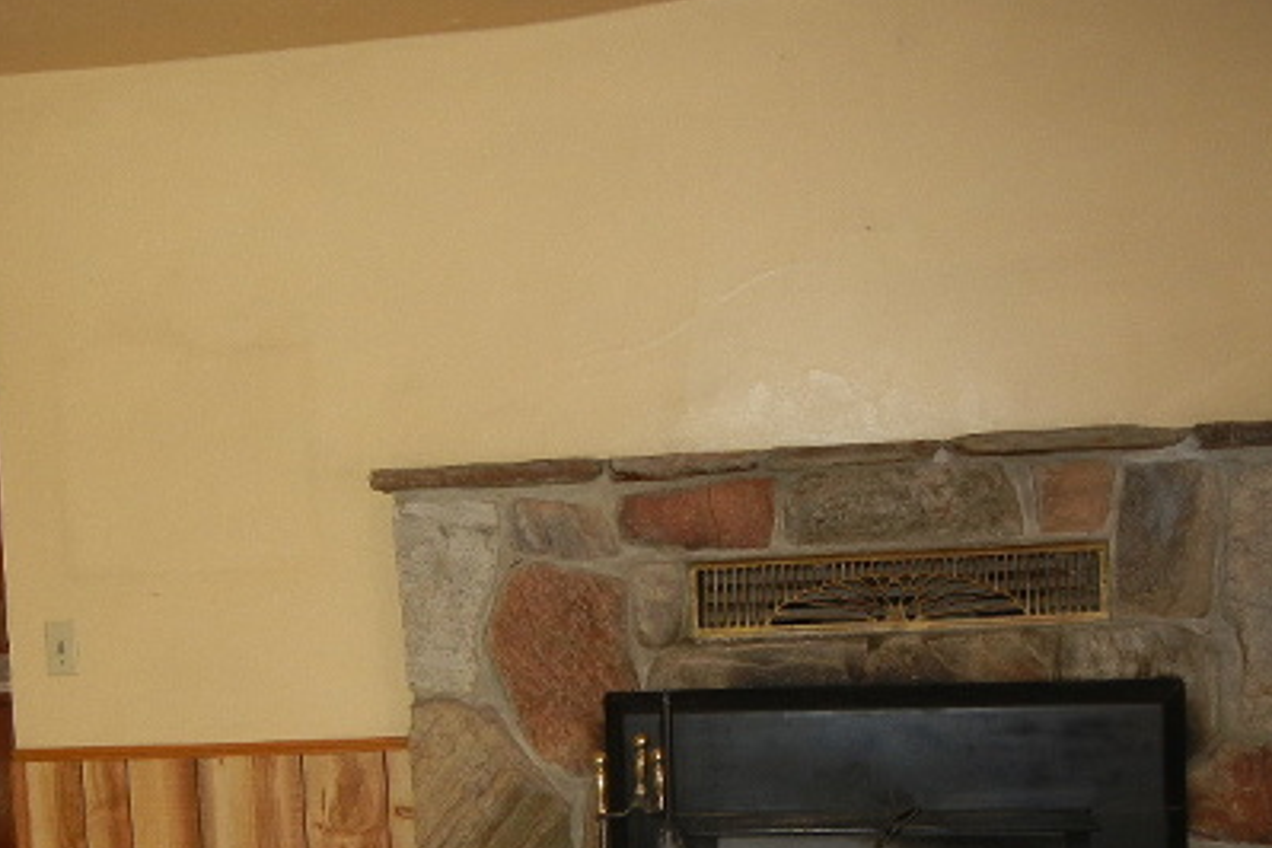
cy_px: 689
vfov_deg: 26.5
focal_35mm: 50
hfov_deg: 39.5
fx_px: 1767
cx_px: 545
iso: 200
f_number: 3.5
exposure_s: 1/30
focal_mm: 5.4
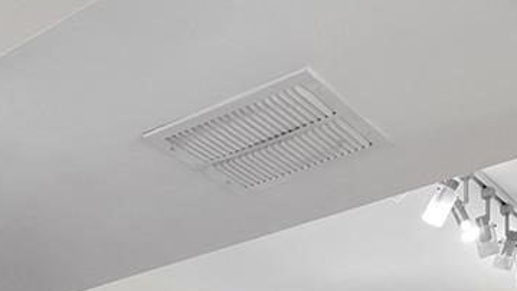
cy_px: 618
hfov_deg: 29.3
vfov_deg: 14.0
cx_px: 84
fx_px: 960
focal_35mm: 70
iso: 800
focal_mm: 10
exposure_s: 1/13
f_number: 8
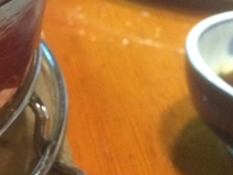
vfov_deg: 15.3
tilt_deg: -27.0
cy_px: 26
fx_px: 647
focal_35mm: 96
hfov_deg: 18.7
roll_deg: -1.8
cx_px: -82
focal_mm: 4.15
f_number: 2.2
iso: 640
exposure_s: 1/15
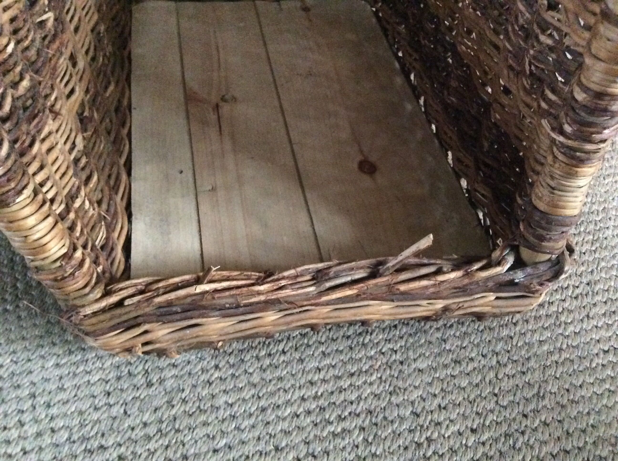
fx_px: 570
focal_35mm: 32
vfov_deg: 44.1
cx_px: 309
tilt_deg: -49.6
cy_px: 230
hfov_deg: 56.9
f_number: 2.4
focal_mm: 3.3
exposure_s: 1/17
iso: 800
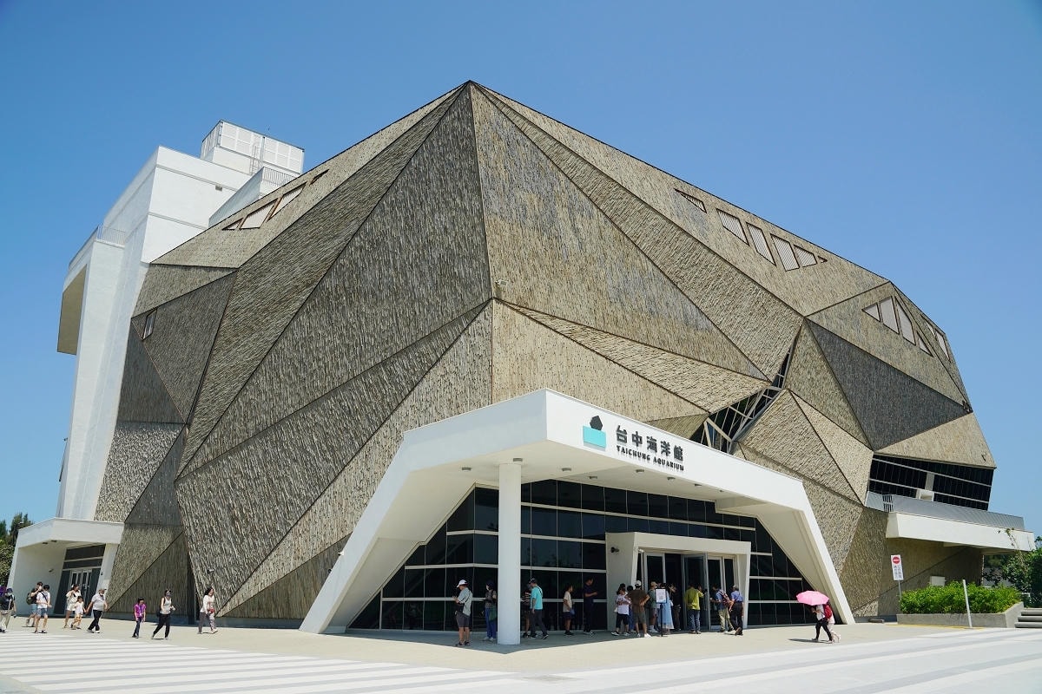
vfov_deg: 46.4
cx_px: 521
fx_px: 810
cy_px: 347
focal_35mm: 28
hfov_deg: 65.5
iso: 100
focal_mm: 28
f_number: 9
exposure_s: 1/125
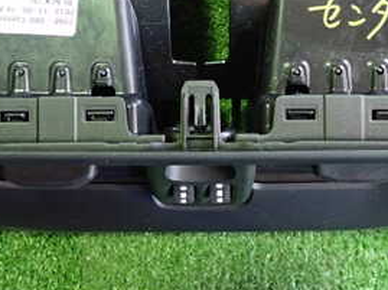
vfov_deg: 21.4
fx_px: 750
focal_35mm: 67
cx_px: 202
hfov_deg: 29.0
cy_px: 30
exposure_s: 1/30
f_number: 2.3
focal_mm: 5.4
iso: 640
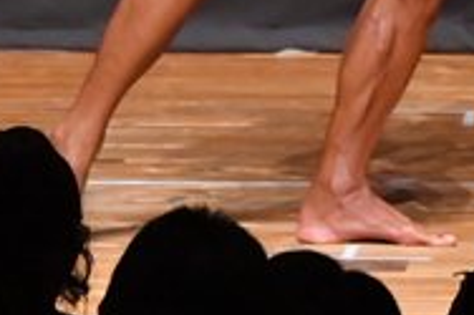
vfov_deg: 1.2
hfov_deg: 1.9
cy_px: -265
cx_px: 314
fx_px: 14655
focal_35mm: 1114
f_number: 5.6
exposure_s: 1/400
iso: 10000
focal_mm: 180
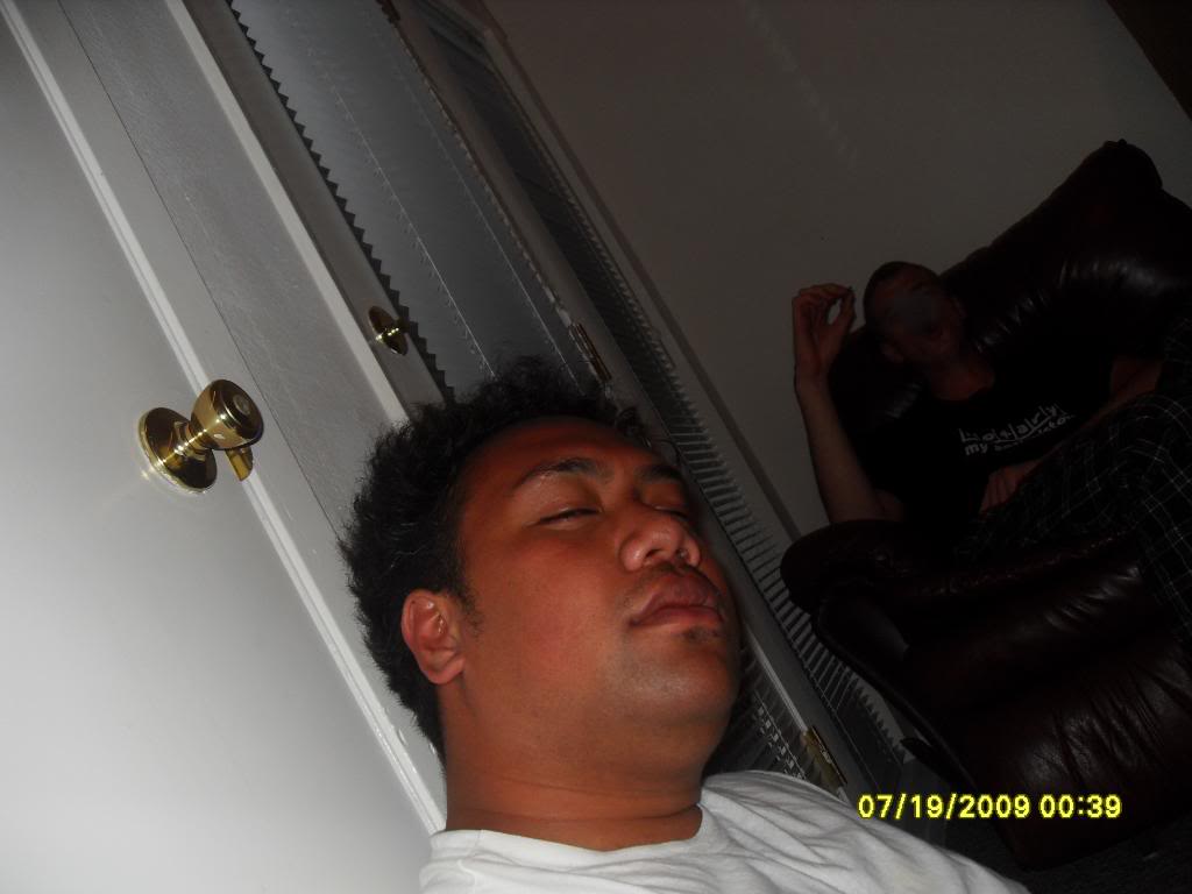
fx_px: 1171
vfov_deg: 41.8
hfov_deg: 54.0
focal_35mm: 34
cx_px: 596
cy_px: 447
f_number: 2.8
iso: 100
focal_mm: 6.3
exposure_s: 1/45
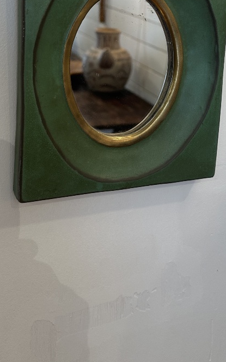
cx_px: 129
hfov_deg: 28.0
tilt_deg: -4.3
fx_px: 453
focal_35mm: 46
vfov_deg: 41.7
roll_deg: +0.5
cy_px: 75
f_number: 1.78
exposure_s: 1/100
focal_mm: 6.86
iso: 125
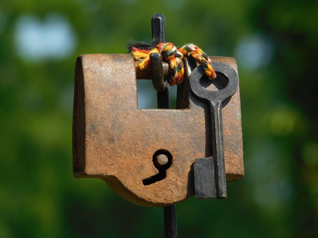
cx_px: 159
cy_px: 119
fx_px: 4042
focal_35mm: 440
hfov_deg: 4.5
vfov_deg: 3.4
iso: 125
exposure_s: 1/400
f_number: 5.9
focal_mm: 78.1
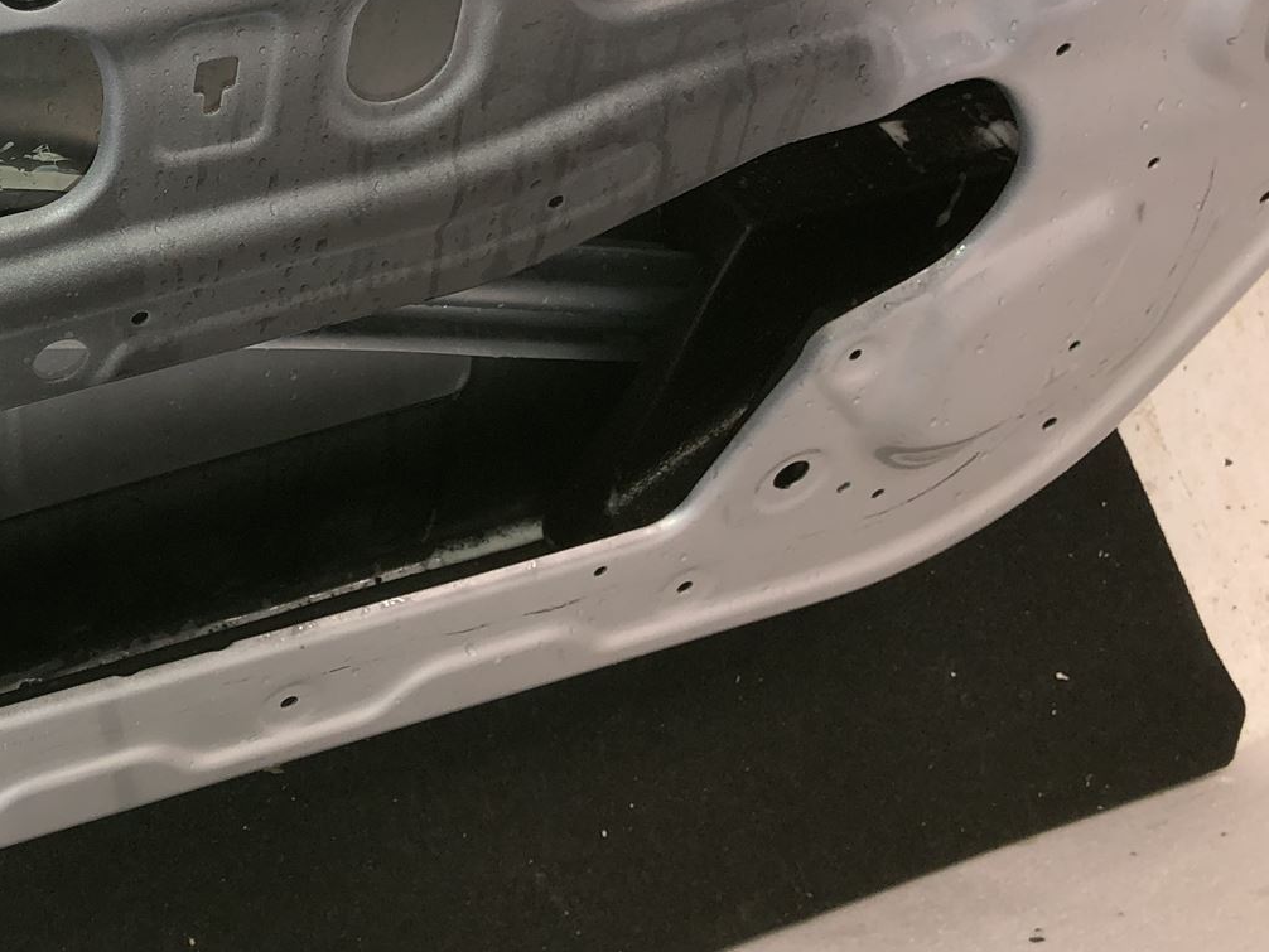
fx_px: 2090
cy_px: 66
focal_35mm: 57
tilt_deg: -69.0
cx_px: 78
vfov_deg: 24.8
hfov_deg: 31.8
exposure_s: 1/18
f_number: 1.8
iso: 32
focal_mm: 3.99
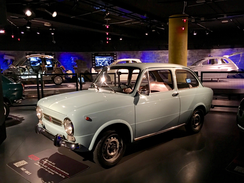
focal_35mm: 29
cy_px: 92
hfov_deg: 61.7
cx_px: 122
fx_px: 204
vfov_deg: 48.2
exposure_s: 1/10
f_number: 2.2
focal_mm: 4.15
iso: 100
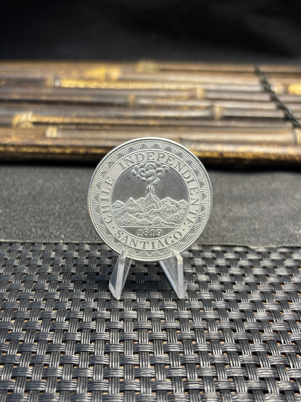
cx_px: 150
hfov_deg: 53.1
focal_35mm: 26
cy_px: 201
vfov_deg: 67.3
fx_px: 301
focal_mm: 5.96
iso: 100
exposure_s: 1/50
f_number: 1.6
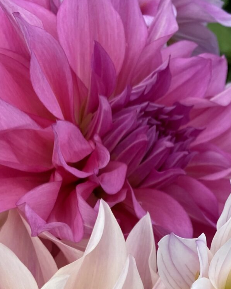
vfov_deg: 19.0
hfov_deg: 17.6
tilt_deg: -74.6
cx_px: 118
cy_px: 449
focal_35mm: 87
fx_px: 744
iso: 32
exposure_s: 1/839
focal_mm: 4.25
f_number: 1.8
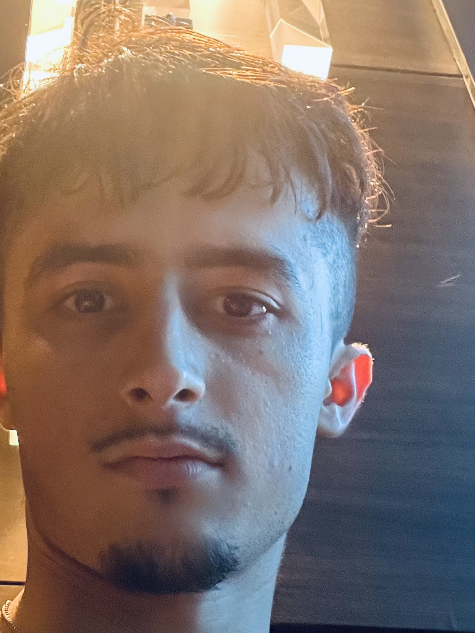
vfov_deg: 31.2
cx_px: 187
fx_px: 1134
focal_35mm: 62
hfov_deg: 23.6
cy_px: 352
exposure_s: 1/60
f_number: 2.2
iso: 320
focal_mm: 2.71
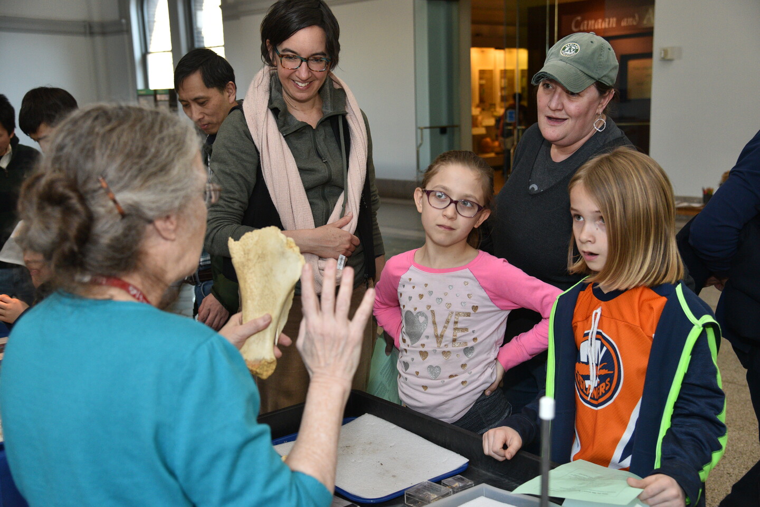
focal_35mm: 44
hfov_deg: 44.5
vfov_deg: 30.5
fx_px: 929
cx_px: 380
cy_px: 254
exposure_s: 1/200
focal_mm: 44
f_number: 4.5
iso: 1600
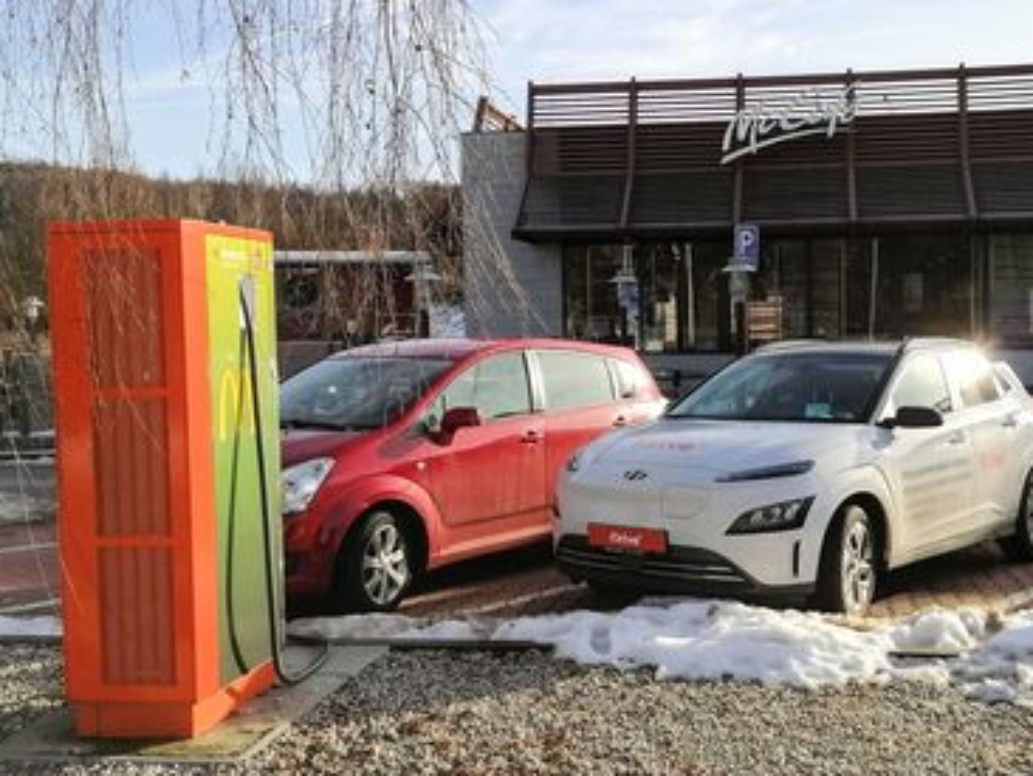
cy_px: 389
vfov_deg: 32.9
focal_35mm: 44
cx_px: 646
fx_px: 1314
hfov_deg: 42.6
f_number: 1.8
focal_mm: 5.3
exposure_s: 1/1538
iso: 50
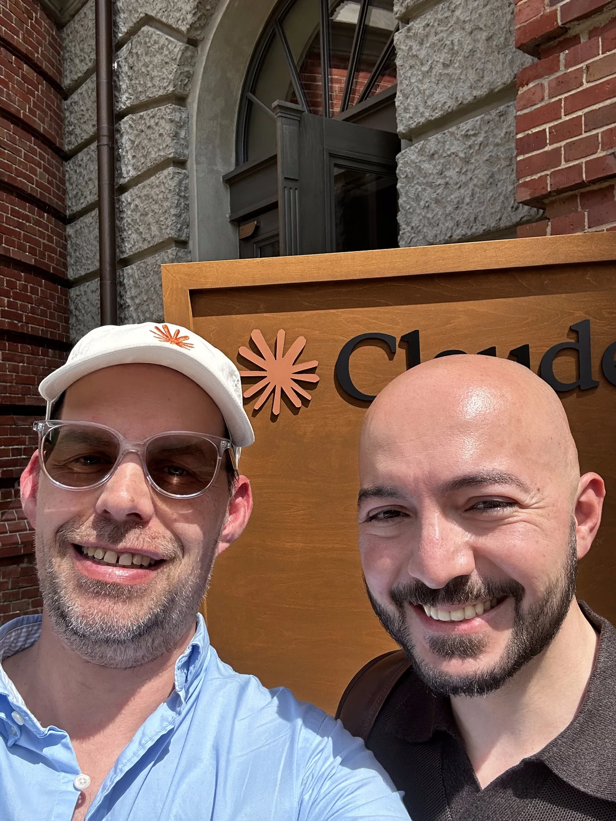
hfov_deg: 46.8
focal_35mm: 30
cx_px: 308
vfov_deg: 60.0
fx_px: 712
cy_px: 410
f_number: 1.9
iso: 25
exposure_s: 1/1125
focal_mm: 2.69
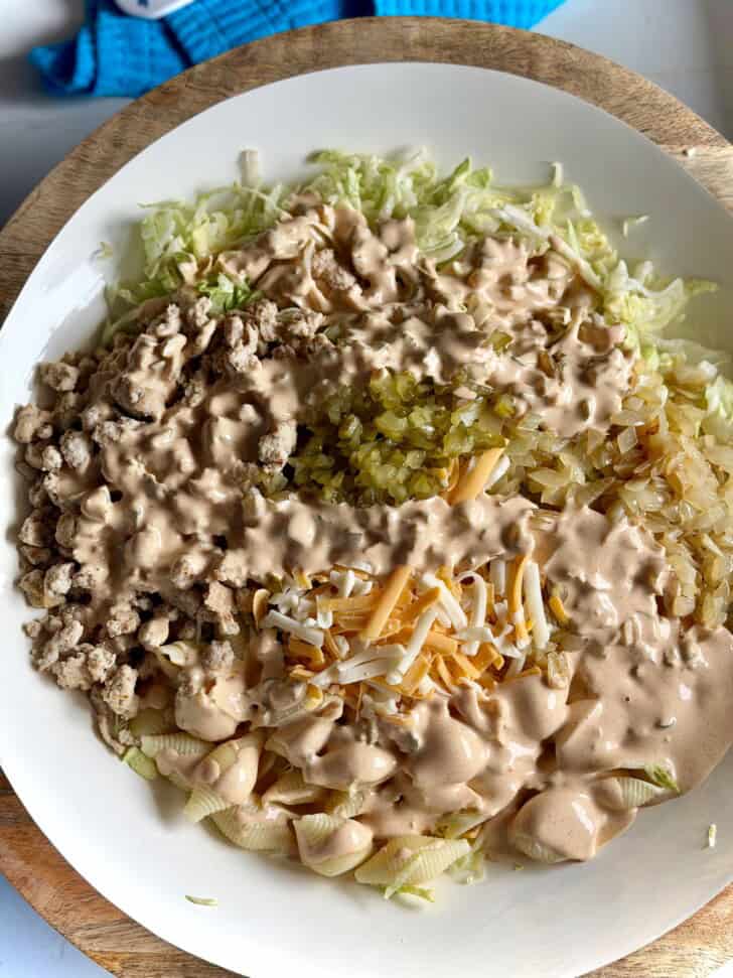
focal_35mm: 48
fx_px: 1356
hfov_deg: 30.3
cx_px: 366
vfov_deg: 39.7
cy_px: 489
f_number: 1.8
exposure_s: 1/121
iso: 100
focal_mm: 6.8
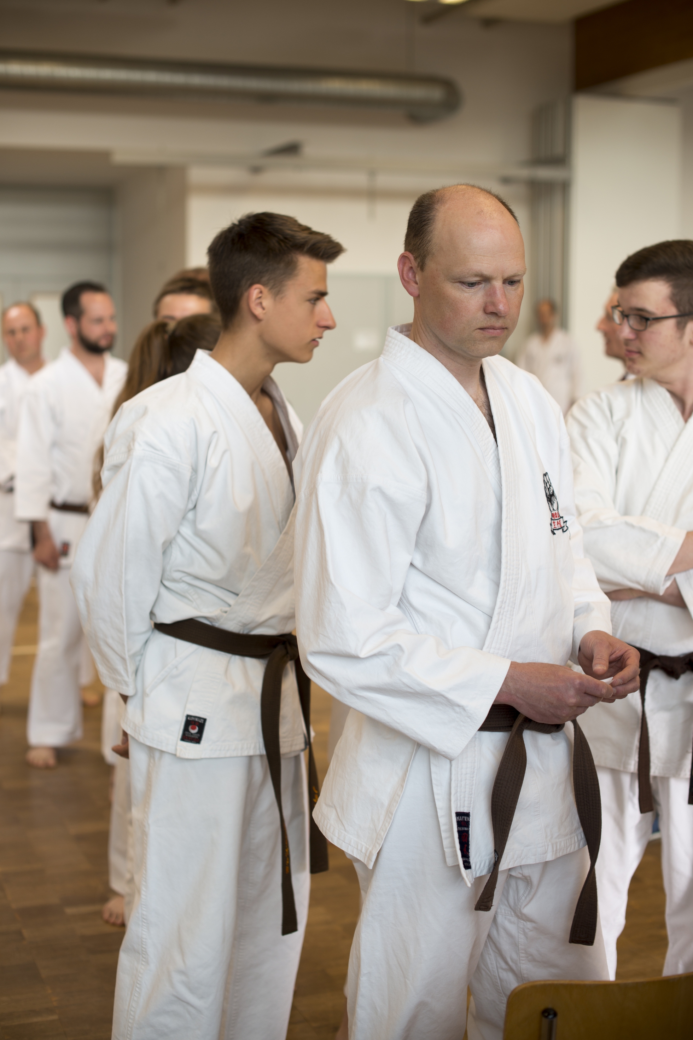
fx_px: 1473
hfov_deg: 26.5
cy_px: 512
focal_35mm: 51
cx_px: 352
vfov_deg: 38.9
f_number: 2.8
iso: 100
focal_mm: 50
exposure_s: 1/160
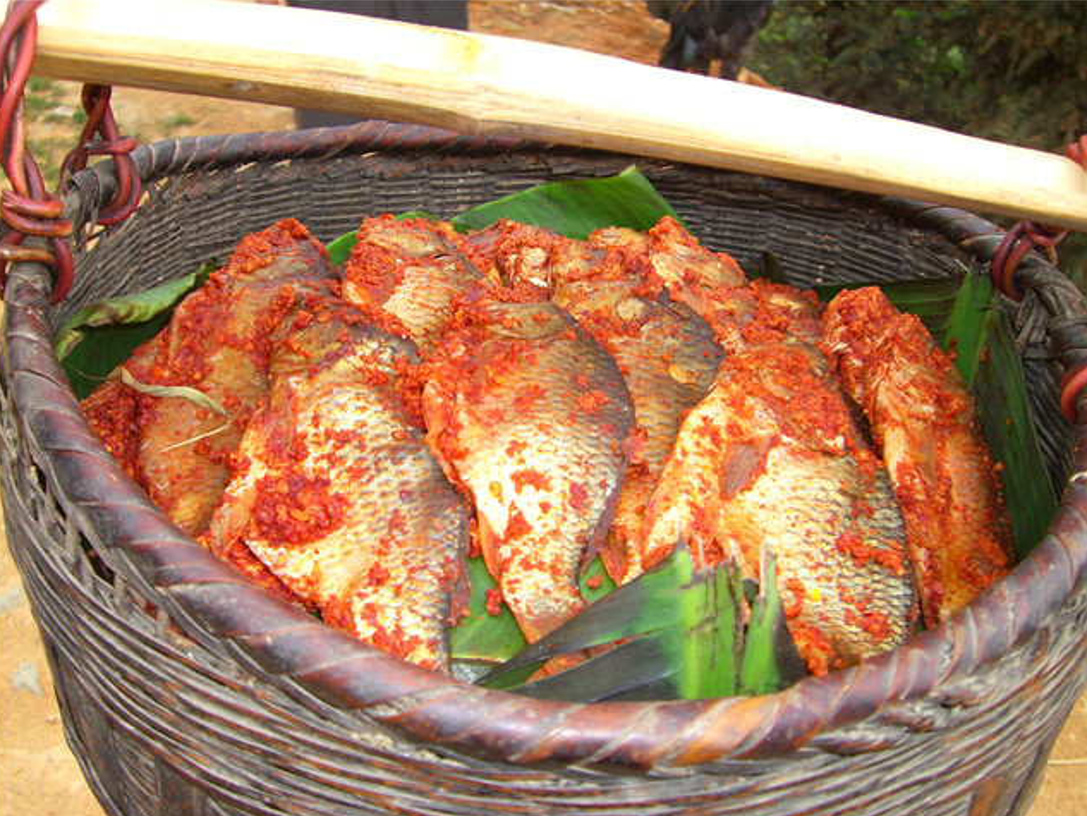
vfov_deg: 36.8
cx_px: 548
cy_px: 417
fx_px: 1225
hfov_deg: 47.9
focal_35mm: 39
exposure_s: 1/160
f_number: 2.7
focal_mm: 6.2
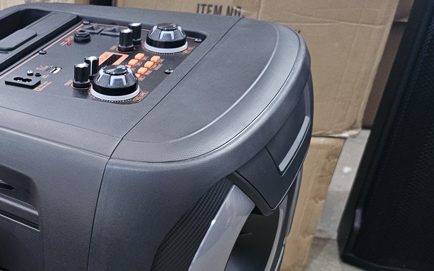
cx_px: 47
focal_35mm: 54
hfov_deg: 35.4
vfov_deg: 22.4
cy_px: 309
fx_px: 639
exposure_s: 1/25
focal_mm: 6.3
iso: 800
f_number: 1.7
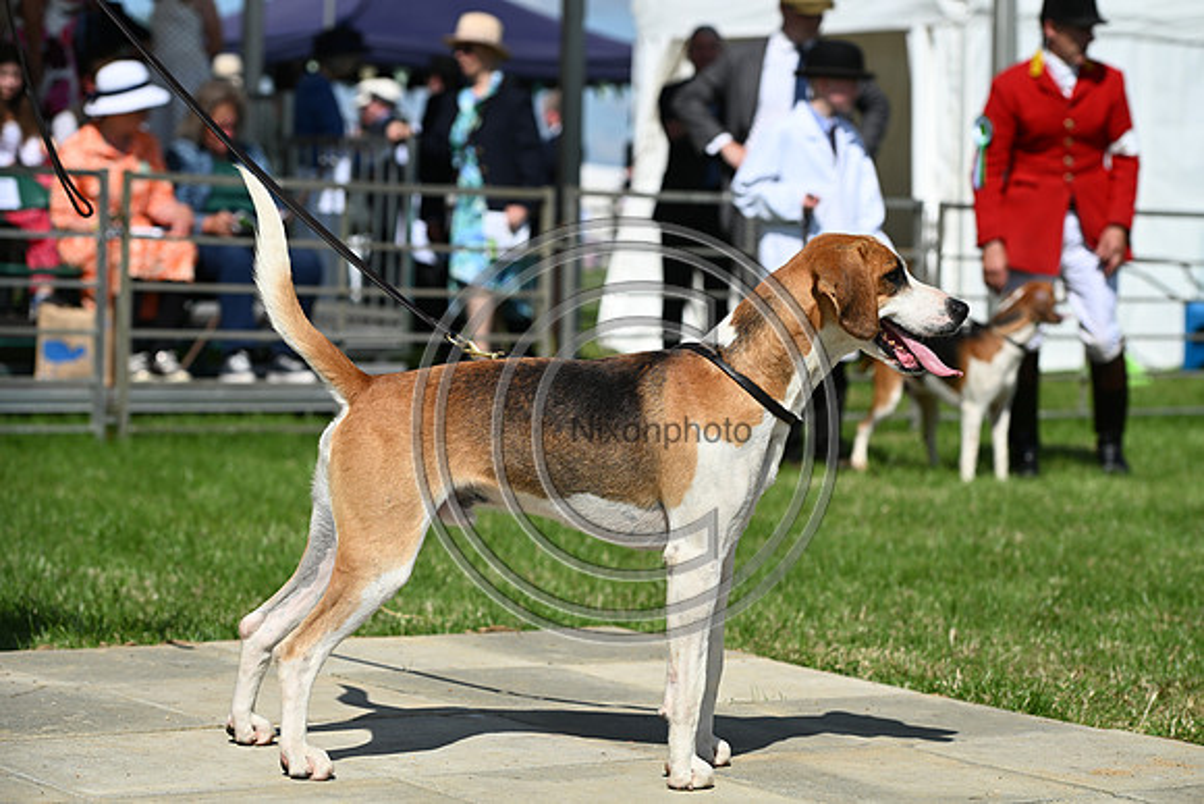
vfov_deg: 14.0
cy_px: 402
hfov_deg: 20.8
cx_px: 602
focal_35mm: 98
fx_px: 3278
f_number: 4.5
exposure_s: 1/1250
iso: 100
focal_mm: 98
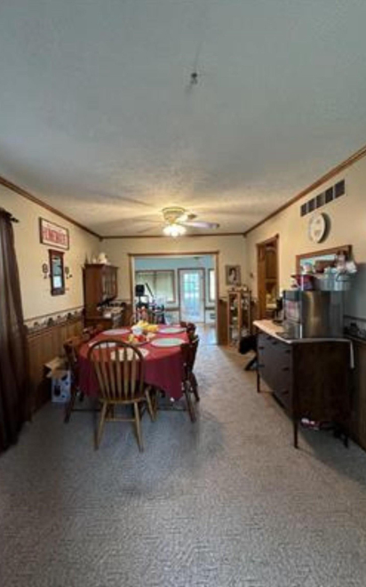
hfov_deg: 74.7
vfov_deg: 101.5
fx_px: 240
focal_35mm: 15
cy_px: 291
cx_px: 179
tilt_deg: -0.9
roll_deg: +1.5
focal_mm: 2.22
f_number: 2.2
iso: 400
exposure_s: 1/60
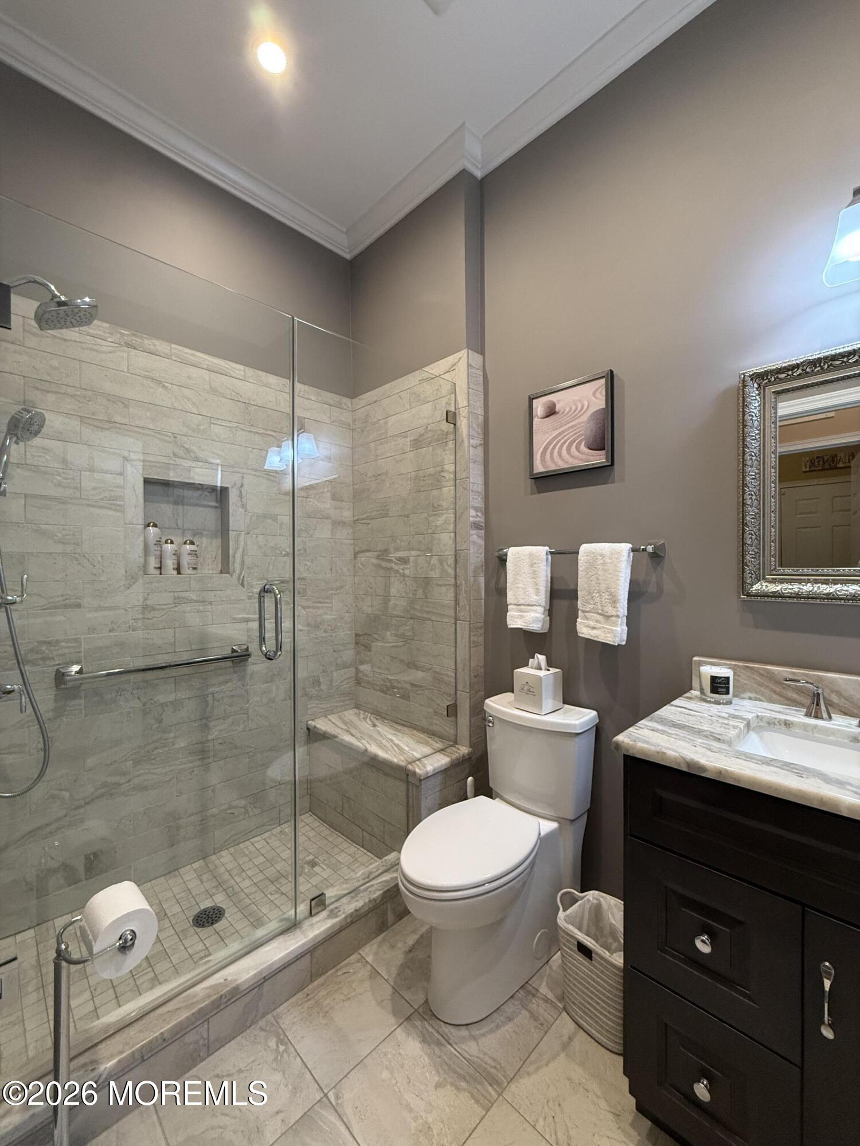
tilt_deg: +0.1
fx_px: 464
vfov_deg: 102.1
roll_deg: -0.2
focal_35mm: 14
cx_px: 430
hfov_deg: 85.7
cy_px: 573
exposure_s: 1/120
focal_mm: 2.22
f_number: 2.2
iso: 400
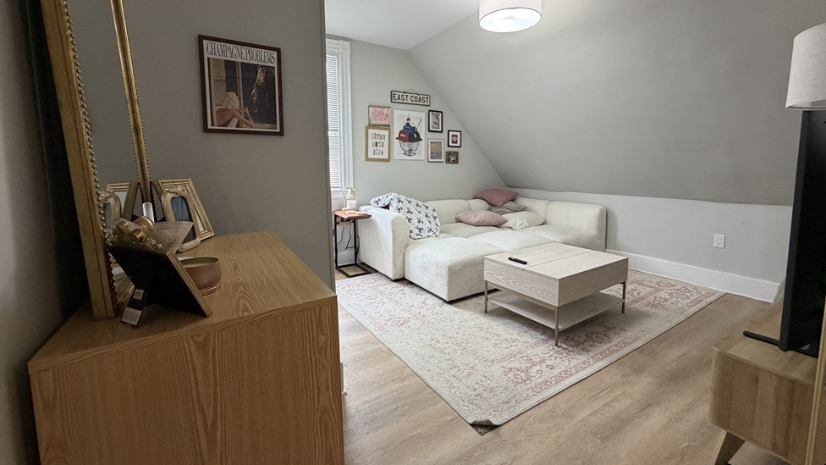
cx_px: 430
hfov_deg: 99.3
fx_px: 350
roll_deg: -0.1
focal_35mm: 16
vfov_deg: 66.7
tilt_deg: -4.1
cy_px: 197
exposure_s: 1/60
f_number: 2.2
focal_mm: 2.22
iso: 250
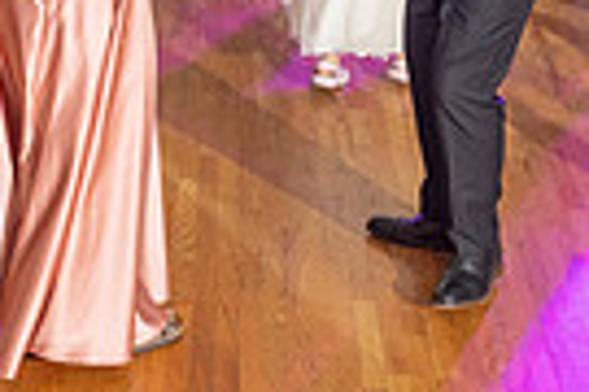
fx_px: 2176
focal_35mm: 133
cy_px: -128
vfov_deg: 10.1
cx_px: 249
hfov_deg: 15.4
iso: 800
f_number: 4
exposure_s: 1/160
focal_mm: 31
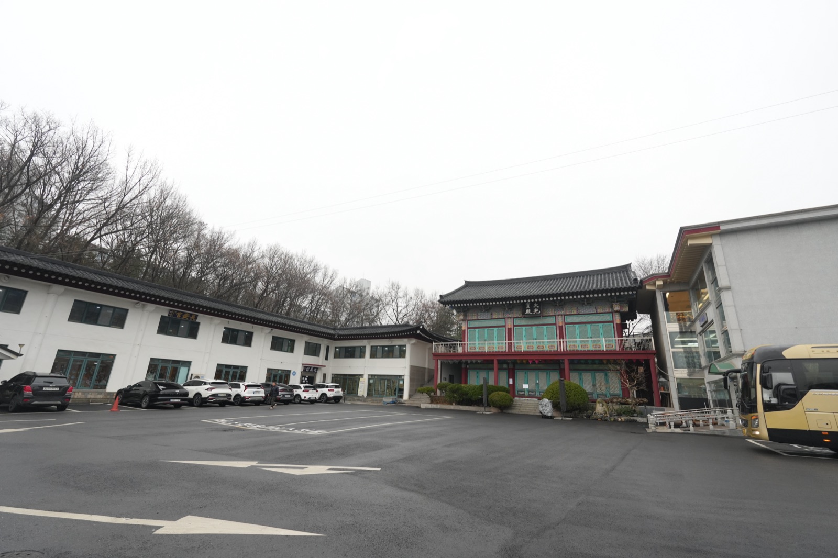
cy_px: 279
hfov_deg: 96.7
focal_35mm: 16
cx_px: 419
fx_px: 372
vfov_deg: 73.7
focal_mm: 16
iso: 1250
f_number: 5
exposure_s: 1/250
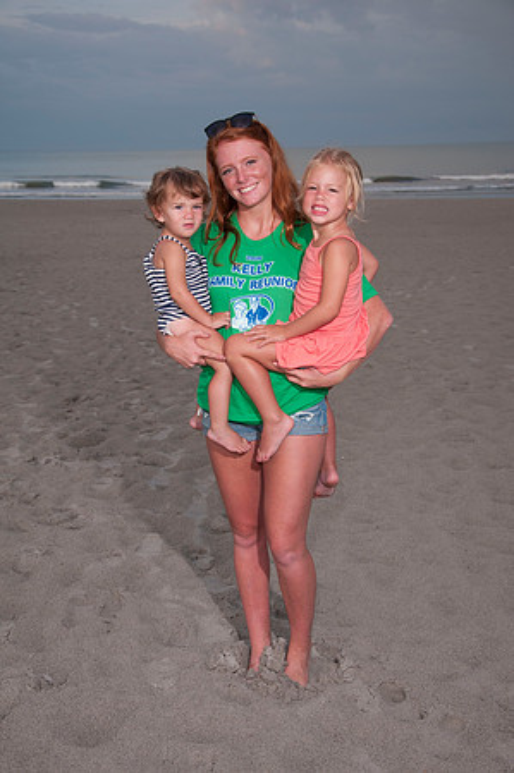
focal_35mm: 52
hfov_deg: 25.7
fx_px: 1127
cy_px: 386
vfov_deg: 37.9
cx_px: 257
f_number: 5.6
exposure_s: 1/160
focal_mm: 35
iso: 100
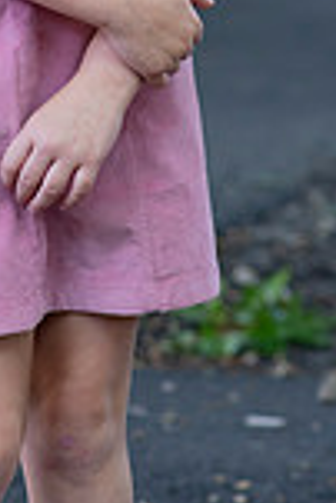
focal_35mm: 253
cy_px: -240
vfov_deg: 8.0
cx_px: 40
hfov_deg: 5.4
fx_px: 3534
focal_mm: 85
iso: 800
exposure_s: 1/250
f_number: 4.5
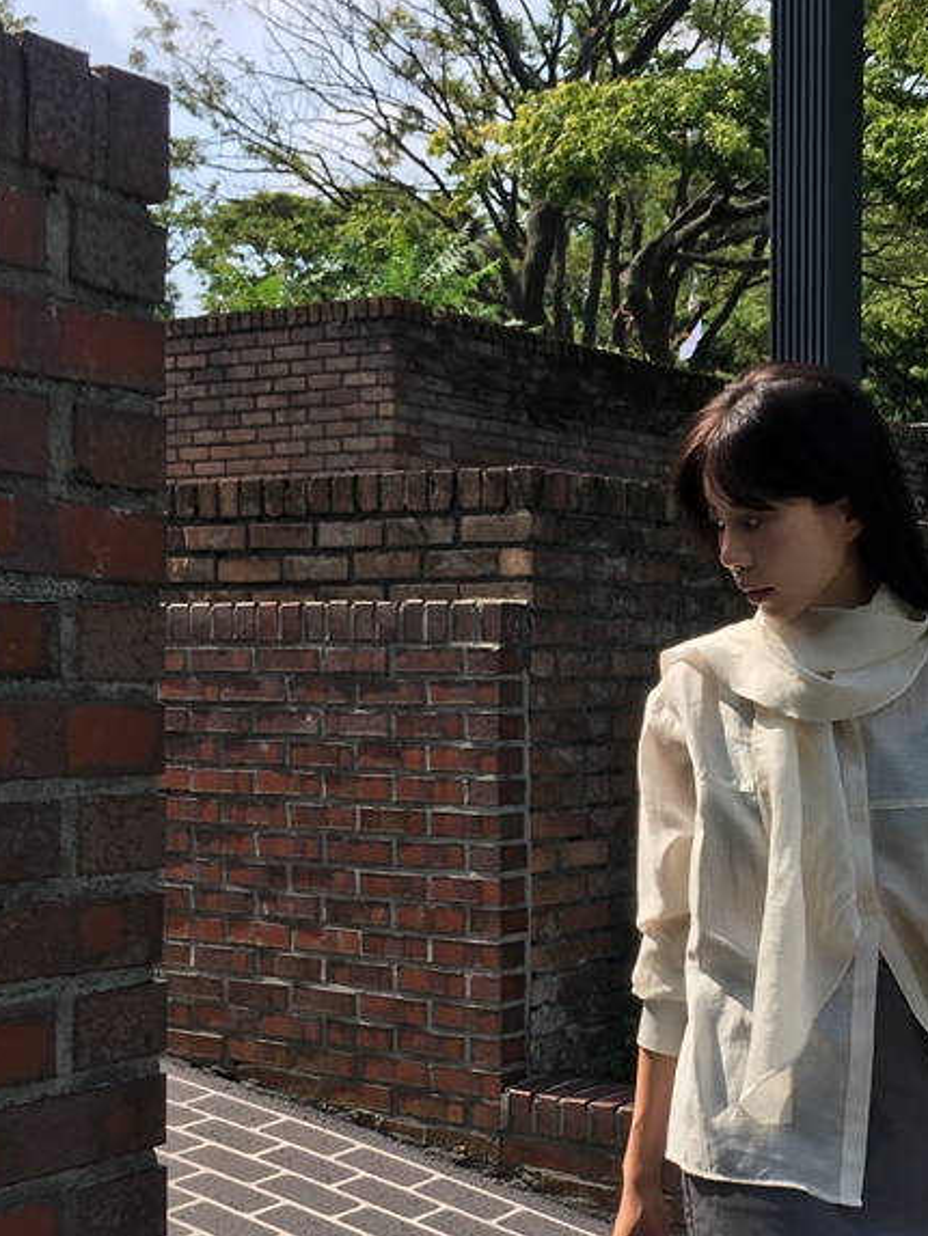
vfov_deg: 35.3
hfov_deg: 26.4
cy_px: 799
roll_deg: -0.5
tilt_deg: -9.1
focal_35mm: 54
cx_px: 783
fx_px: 1929
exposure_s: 1/1202
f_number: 2.2
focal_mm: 4.15
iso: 25
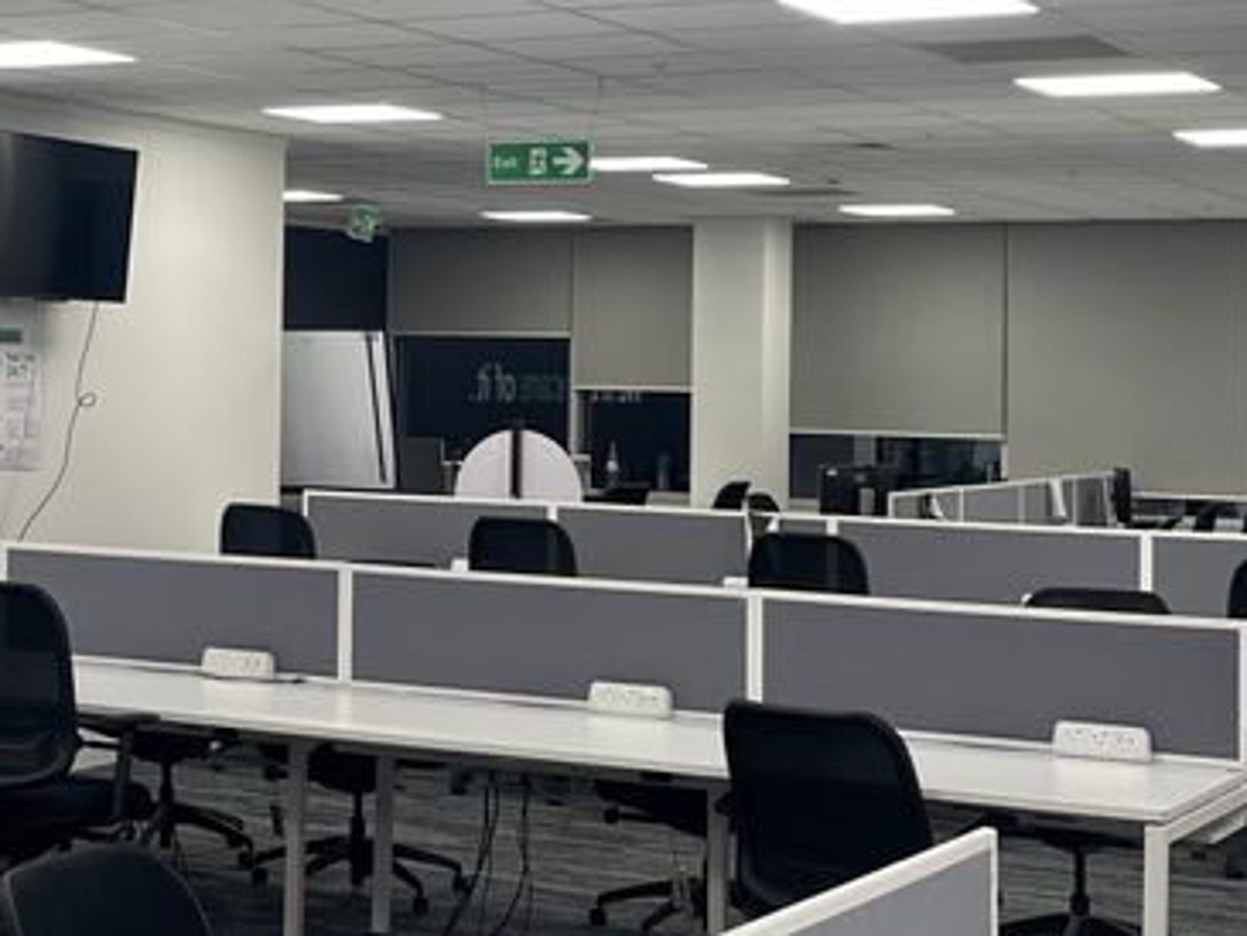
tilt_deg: +1.8
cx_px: 143
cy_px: 272
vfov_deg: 18.6
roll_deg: +0.8
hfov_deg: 24.1
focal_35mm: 79
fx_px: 2847
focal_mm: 4.2
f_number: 1.6
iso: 100
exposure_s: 1/100
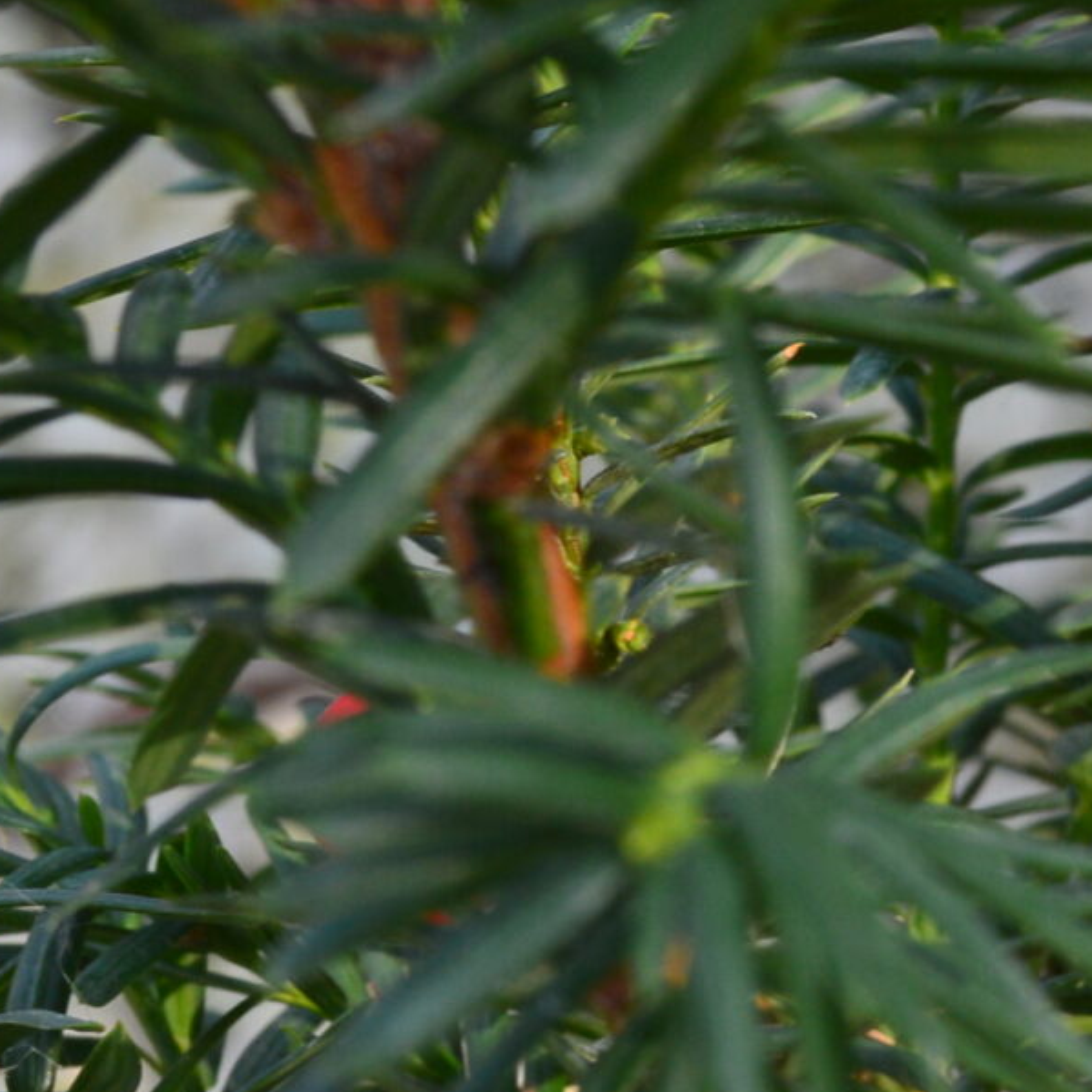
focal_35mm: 196
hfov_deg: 8.5
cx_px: 2104
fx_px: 6995
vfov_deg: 8.9
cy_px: 1096
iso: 400
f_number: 9
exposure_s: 1/160
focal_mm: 36
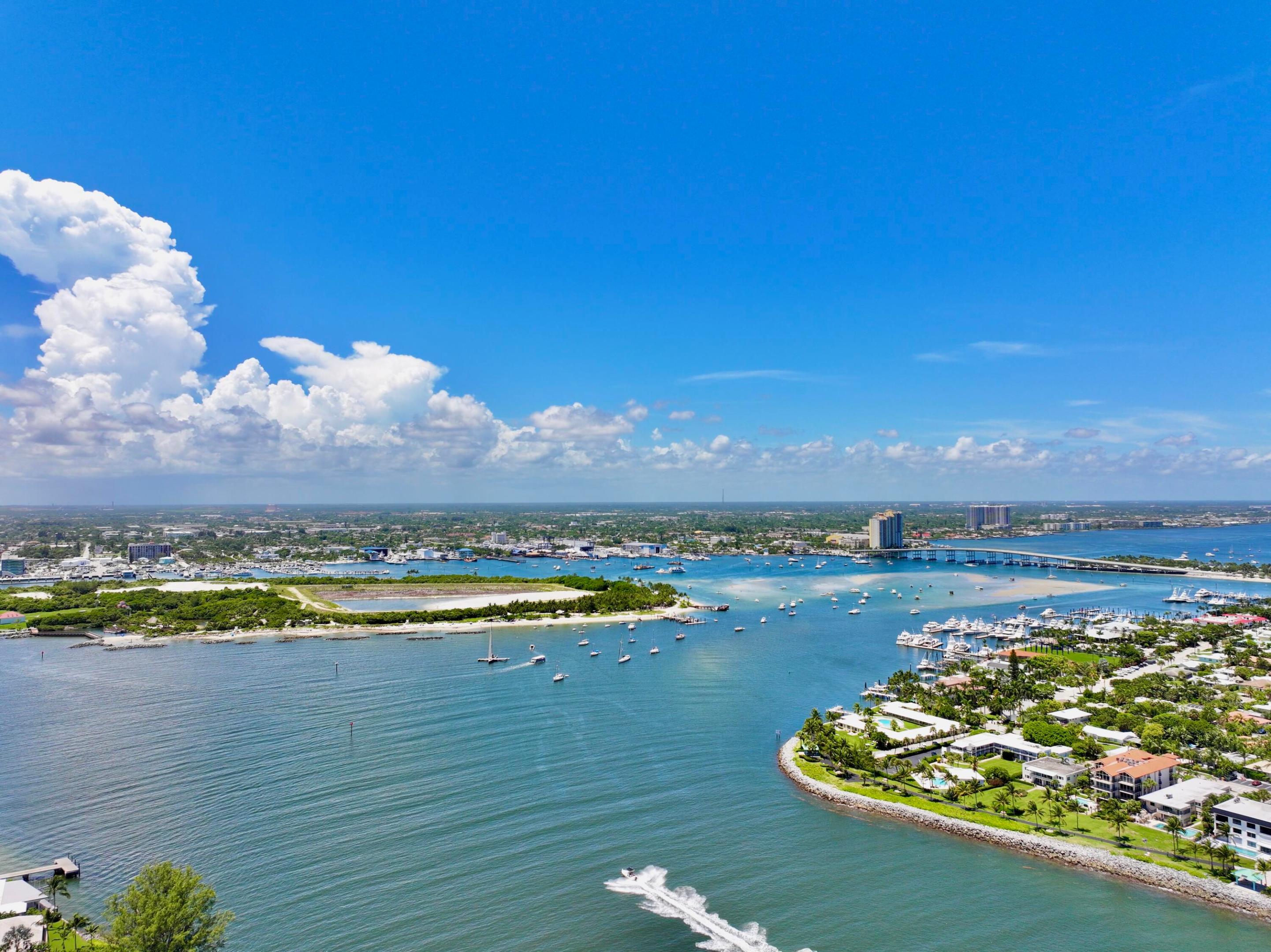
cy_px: 476
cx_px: 636
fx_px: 881
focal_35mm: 24
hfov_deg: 71.6
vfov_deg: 56.8
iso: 100
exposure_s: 1/320
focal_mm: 12.29
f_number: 2.8
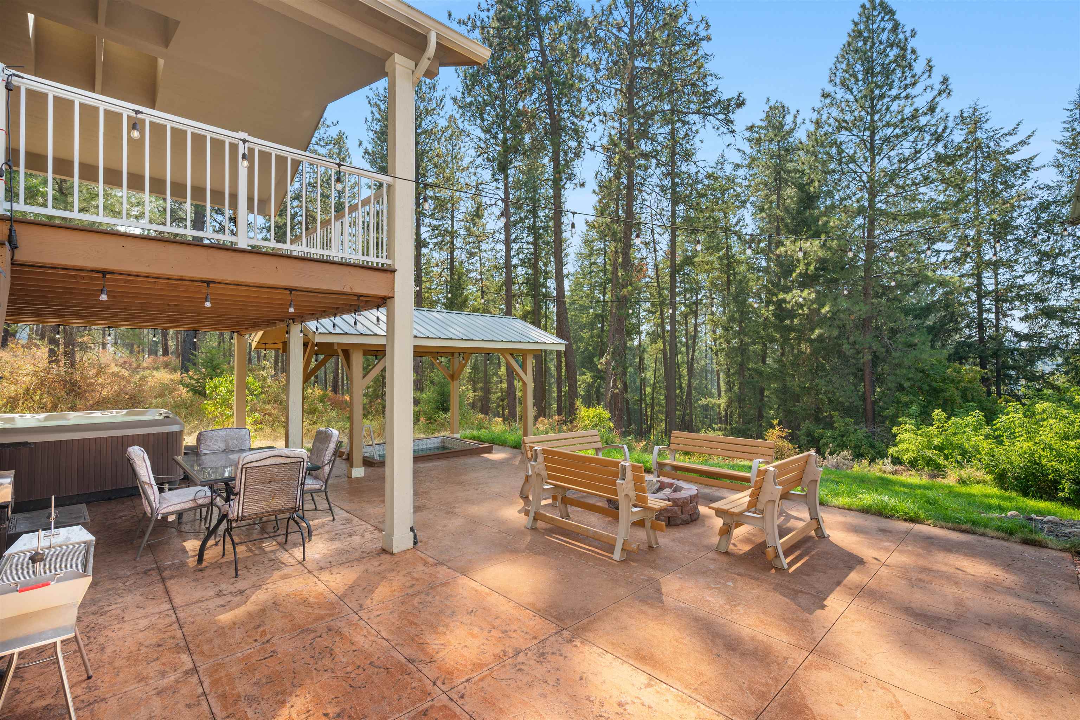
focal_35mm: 16
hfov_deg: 96.7
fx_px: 480
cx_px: 540
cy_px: 360
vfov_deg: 73.7
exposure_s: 1/20
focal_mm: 16
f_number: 8
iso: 100
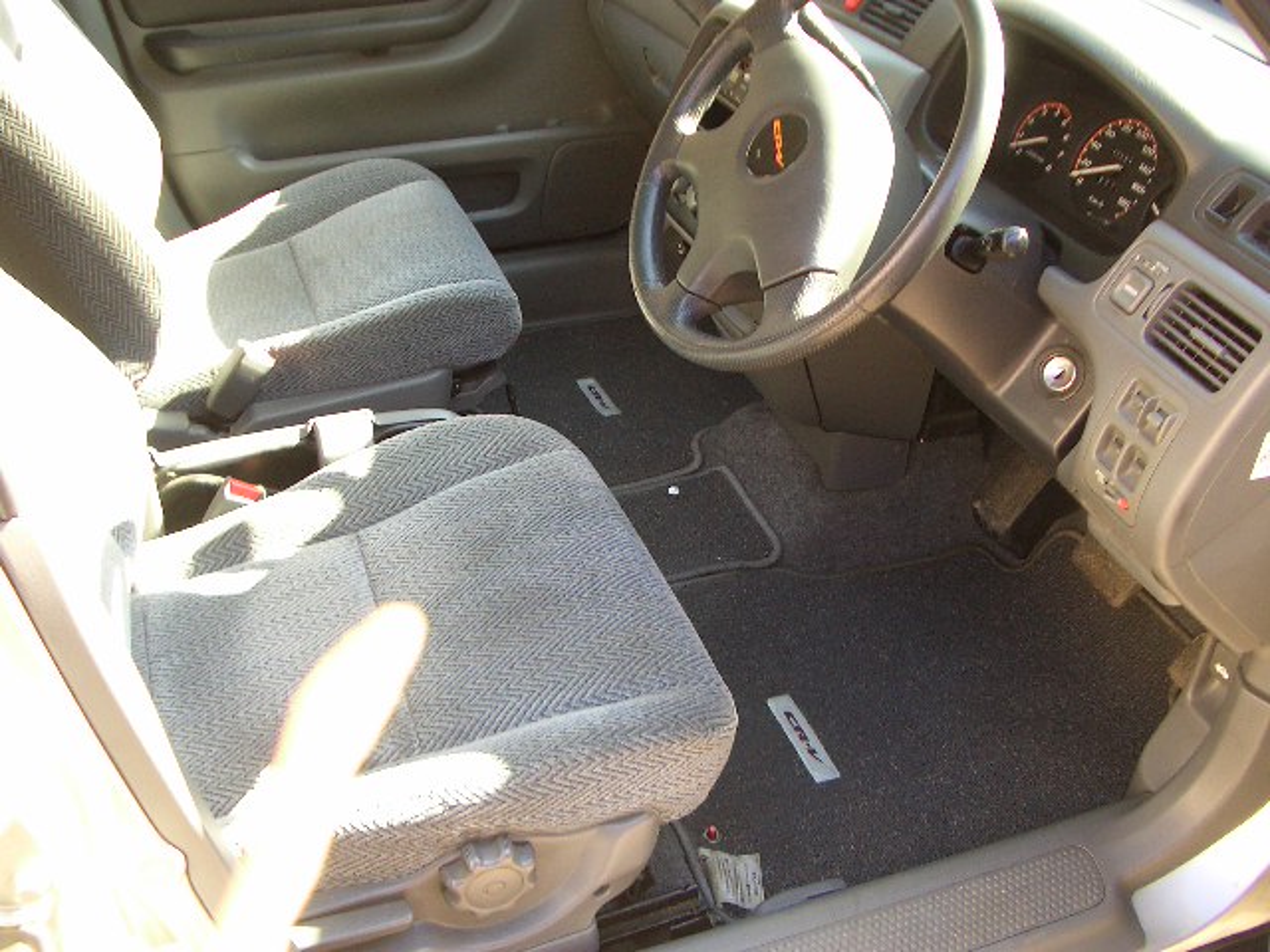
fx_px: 1284
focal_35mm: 35
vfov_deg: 40.7
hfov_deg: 52.6
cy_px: 476
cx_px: 635
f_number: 2.6
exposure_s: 1/80
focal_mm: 5.8
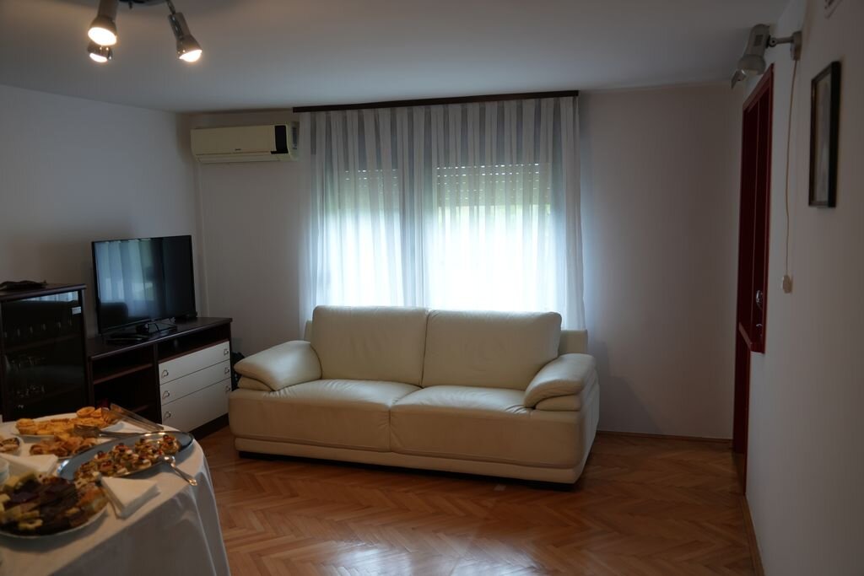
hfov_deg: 60.3
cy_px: 288
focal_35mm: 31
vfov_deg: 42.3
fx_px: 744
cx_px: 432
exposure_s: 1/40
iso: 250
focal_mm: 31
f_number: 4
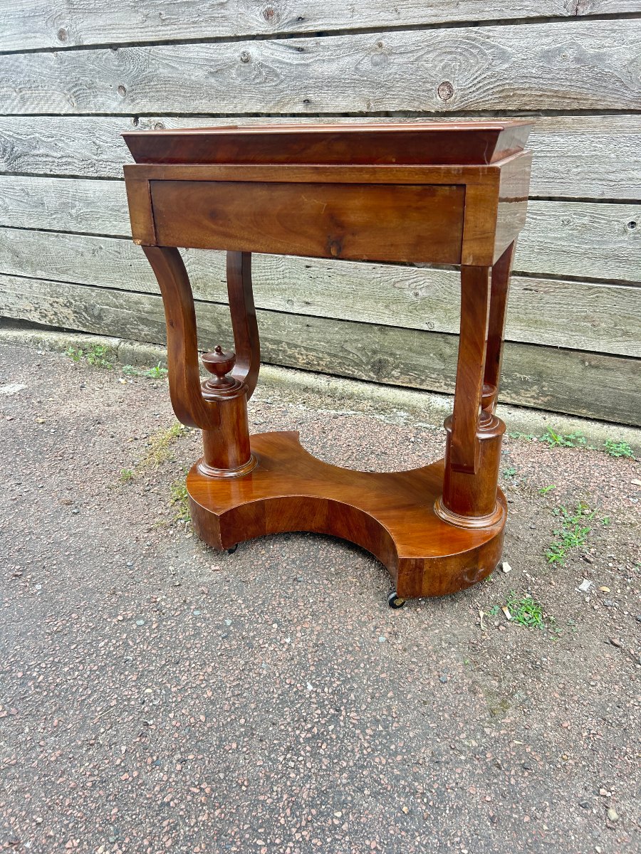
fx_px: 642
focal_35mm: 26
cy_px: 427
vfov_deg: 67.3
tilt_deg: -24.8
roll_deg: +2.8
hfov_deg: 53.1
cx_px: 320
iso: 50
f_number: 1.5
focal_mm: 5.7
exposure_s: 1/173
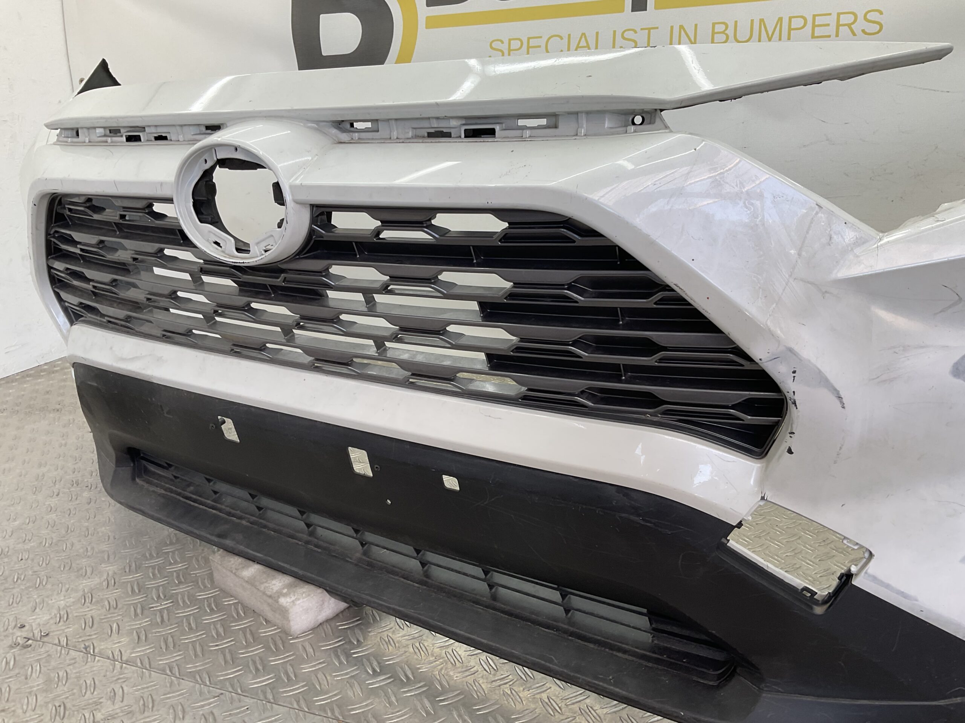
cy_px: 362
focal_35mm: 29
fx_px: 808
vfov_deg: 48.2
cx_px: 482
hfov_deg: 61.7
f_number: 1.8
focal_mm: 3
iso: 25
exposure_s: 1/120
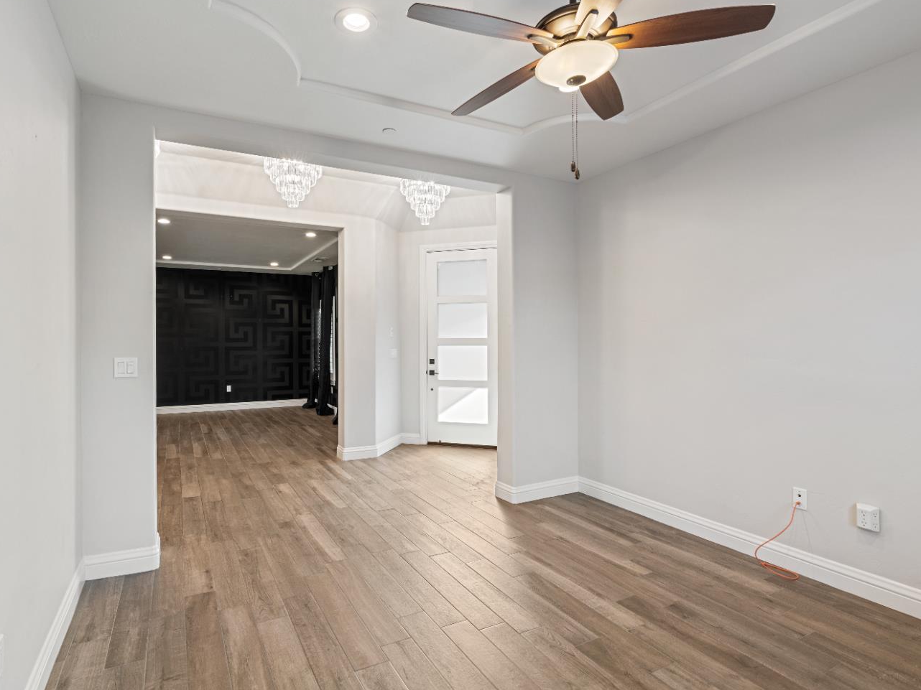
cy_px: 337
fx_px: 494
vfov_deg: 69.9
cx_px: 427
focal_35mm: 19
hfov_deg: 85.9
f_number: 8
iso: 80
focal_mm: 11
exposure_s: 1/1.25
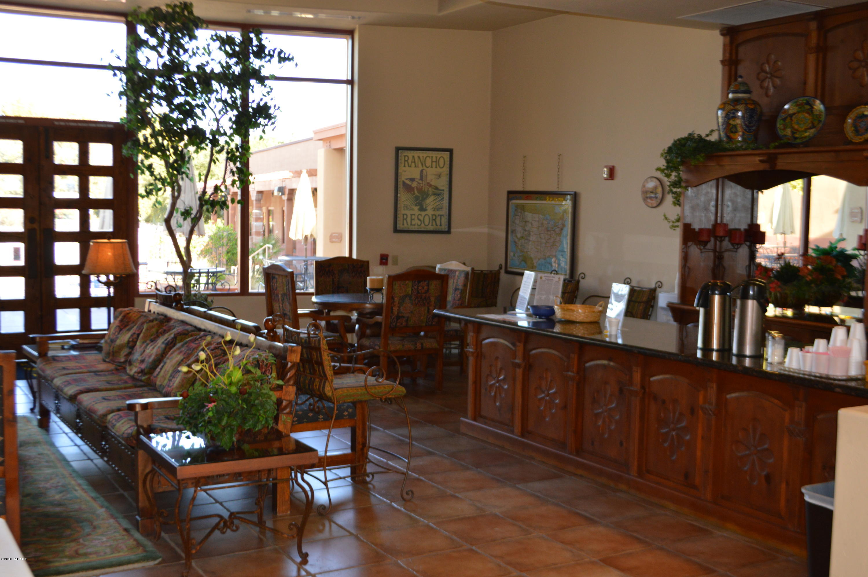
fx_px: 1012
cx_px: 434
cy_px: 288
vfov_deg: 31.8
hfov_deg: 46.4
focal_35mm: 42
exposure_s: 1/60
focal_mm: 28
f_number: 4.5
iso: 450
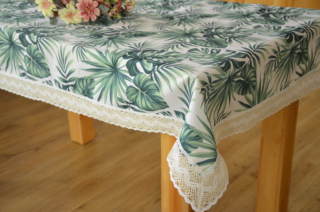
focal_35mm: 52
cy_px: 106
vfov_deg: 25.6
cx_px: 160
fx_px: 466
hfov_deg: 37.9
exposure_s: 1/30
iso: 1600
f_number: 4.2
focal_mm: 35
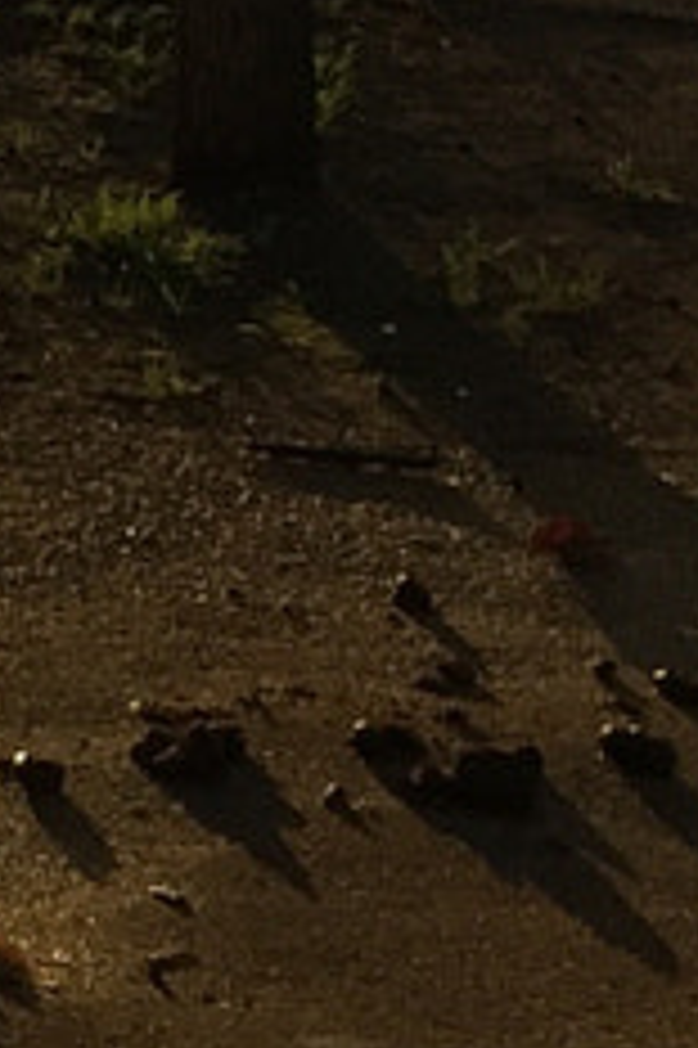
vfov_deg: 8.6
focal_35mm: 207
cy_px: -1853
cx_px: -1256
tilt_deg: +5.8
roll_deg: -1.4
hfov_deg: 6.2
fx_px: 6029
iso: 32
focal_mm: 4.15
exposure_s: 1/694
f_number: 2.2
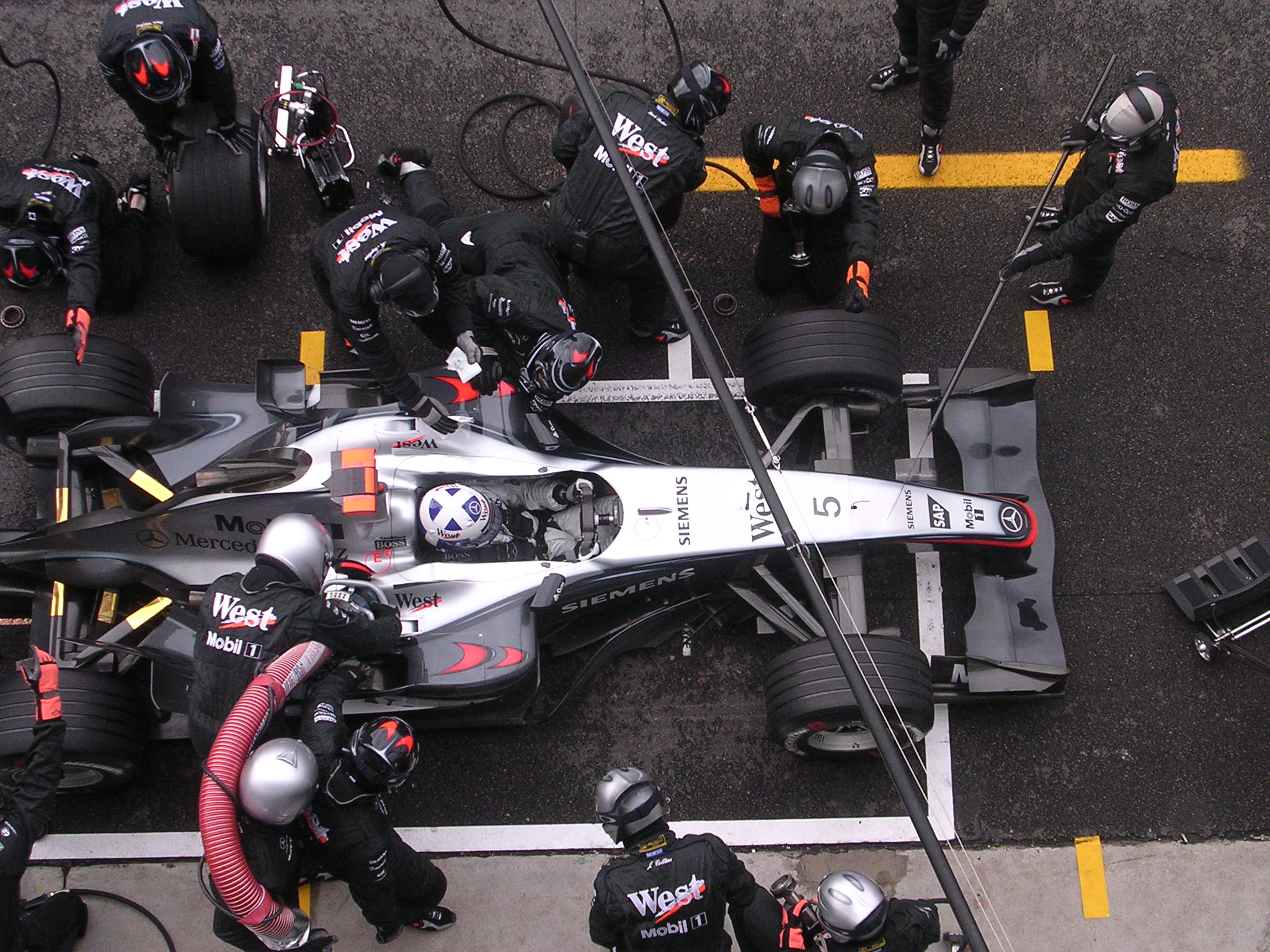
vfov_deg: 23.3
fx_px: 2311
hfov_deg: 30.7
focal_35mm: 63
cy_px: 476
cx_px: 635
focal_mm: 9.6
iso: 200
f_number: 3.5
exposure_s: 1/517
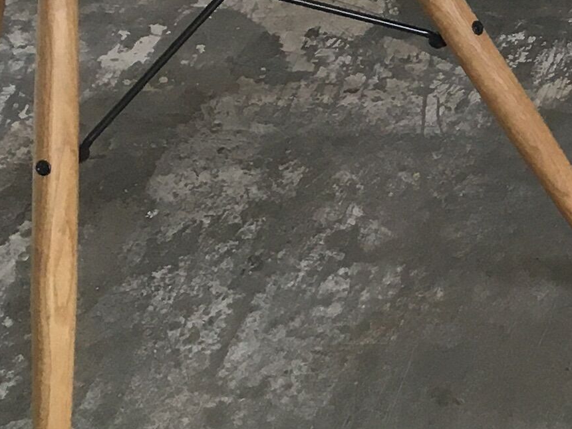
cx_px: 1115
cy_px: -145
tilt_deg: -31.7
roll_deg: +1.3
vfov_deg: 10.6
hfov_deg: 12.8
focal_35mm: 136
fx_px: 2247
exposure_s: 1/33
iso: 32
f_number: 2.2
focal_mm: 4.15
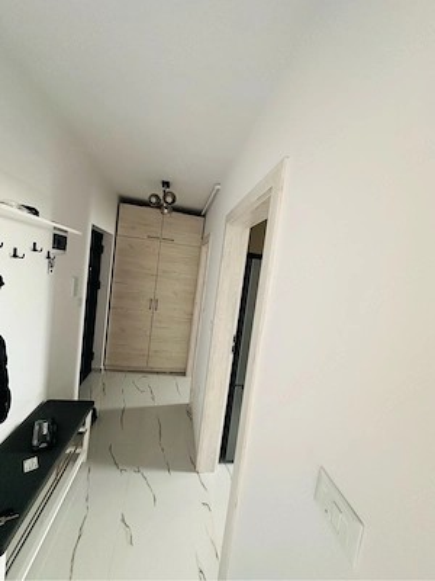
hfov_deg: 85.7
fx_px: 235
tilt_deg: -2.9
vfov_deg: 102.1
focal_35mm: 14
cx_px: 218
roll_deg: -7.3
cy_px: 290
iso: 250
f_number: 2.2
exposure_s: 1/50
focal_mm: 2.22
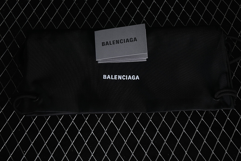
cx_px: 120
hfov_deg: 27.0
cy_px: 80
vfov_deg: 18.2
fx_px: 502
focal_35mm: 75
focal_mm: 50
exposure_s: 1/60
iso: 160
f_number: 6.3
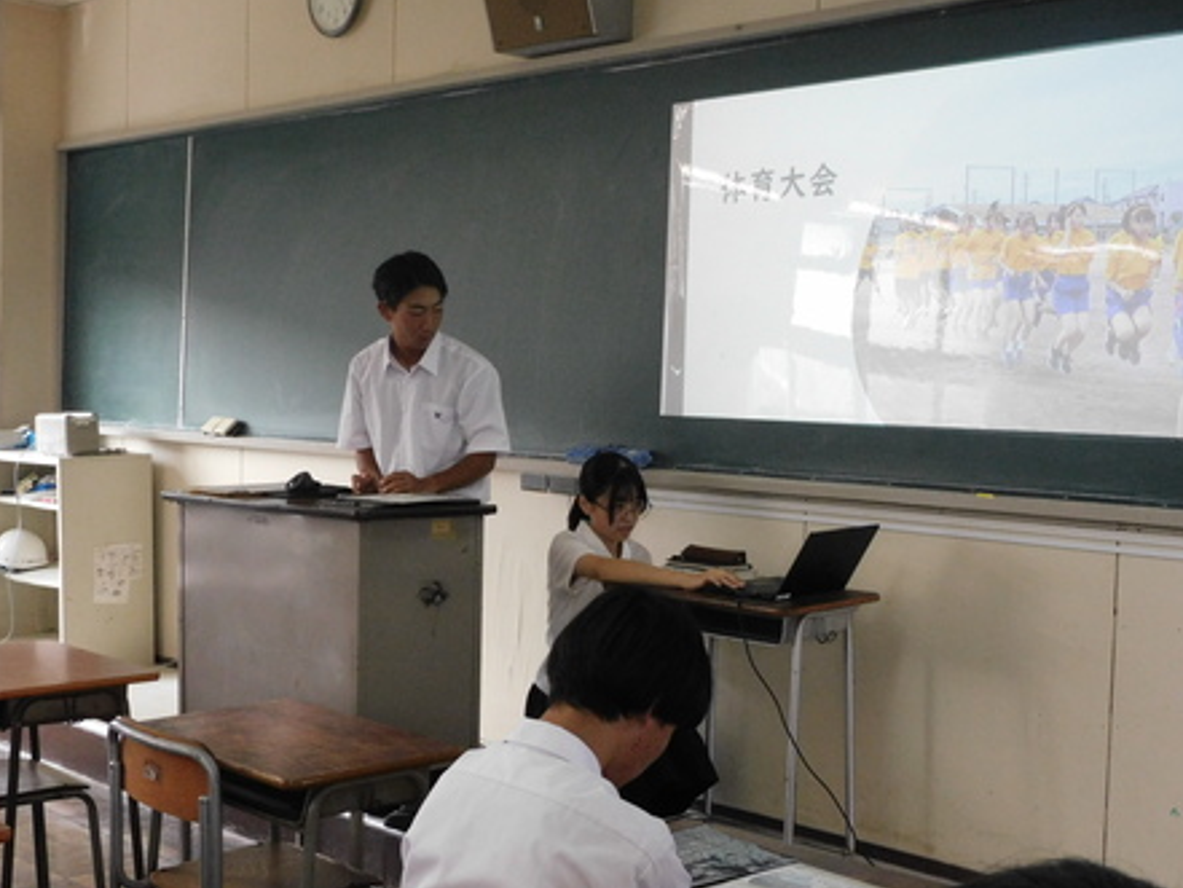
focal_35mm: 49
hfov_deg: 38.9
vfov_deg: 29.7
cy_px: 467
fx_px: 1675
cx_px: 630
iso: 800
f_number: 4
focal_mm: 8.1
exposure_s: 1/200
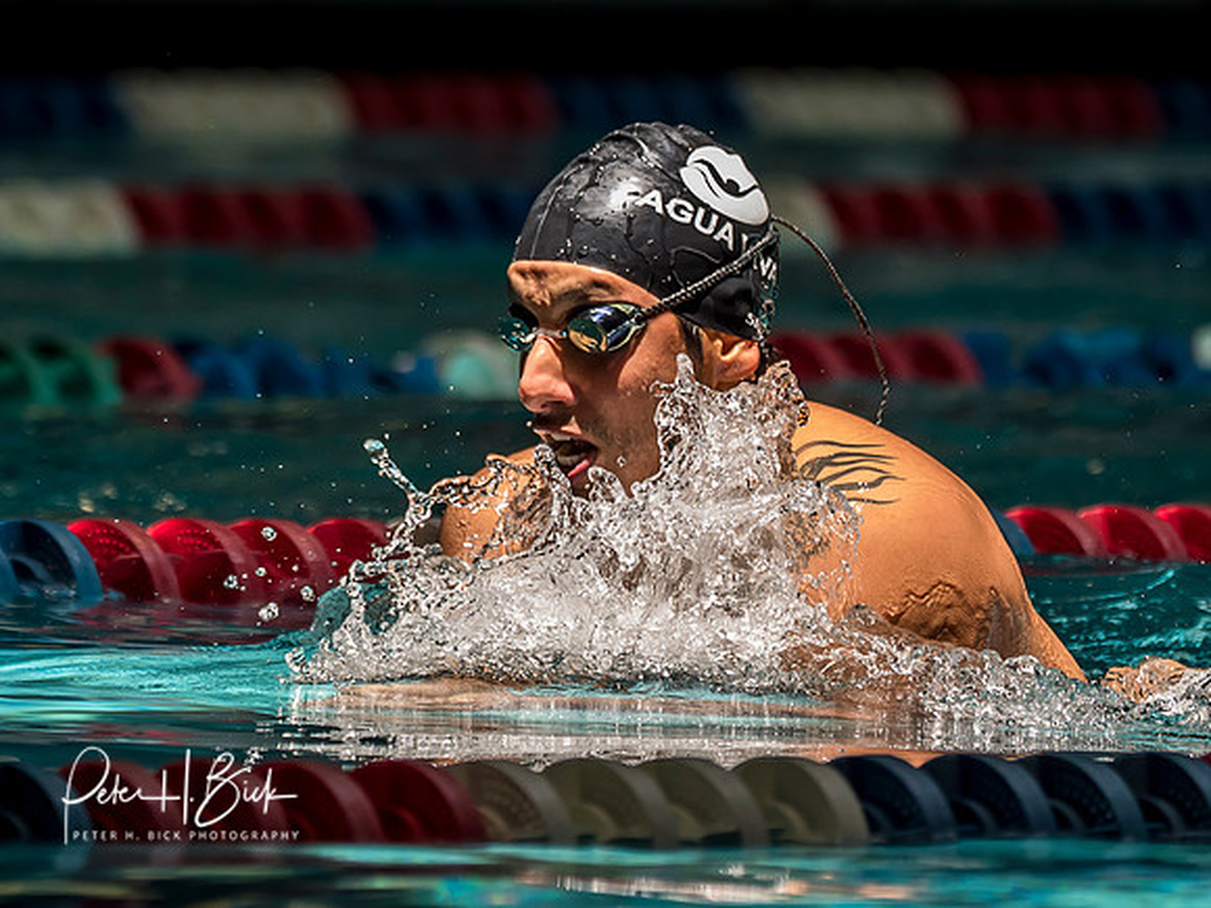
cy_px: 490
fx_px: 28000
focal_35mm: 800
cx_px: 635
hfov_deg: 2.5
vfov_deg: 1.9
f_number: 2.8
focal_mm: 200
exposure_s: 1/1000
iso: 400
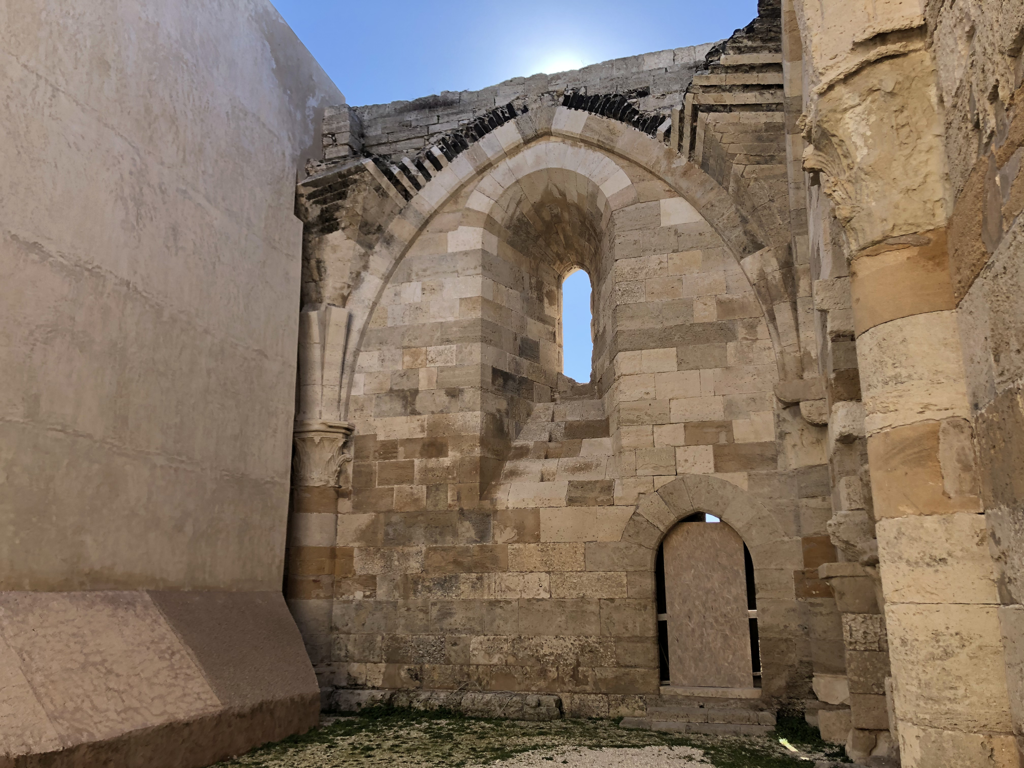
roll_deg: +0.6
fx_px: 828
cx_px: 512
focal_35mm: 28
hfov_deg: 63.4
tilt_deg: +14.9
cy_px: 384
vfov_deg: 49.7
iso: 20
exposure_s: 1/564
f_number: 1.8
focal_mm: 4
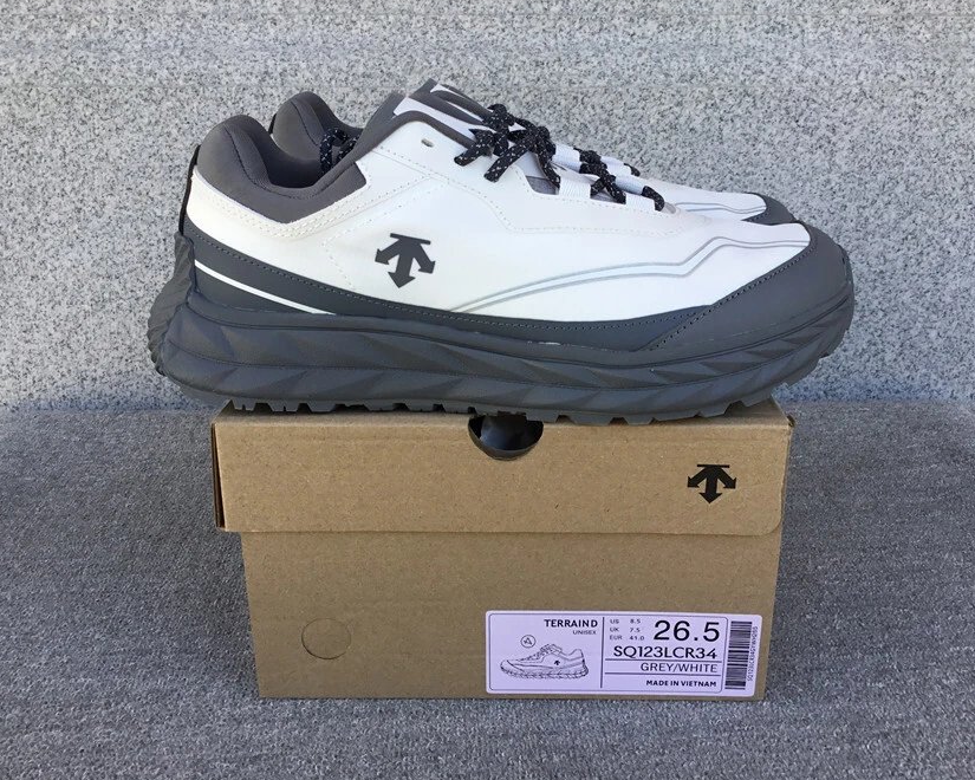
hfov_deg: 54.2
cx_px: 508
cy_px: 391
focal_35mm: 33
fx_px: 952
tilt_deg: -21.1
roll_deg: +0.1
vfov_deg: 44.5
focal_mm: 3.3
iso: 25
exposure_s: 1/157
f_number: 2.4
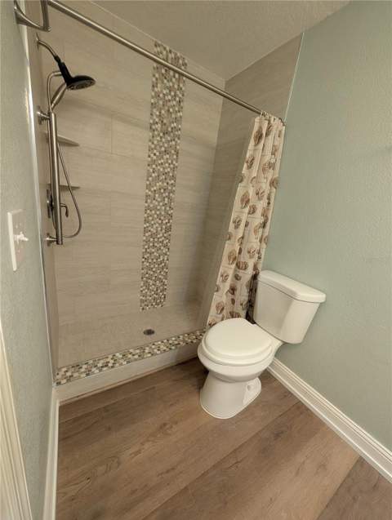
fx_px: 181
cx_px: 196
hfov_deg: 94.7
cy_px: 260
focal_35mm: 12
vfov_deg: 110.4
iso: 67
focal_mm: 2.02
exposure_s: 1/24
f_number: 1.7
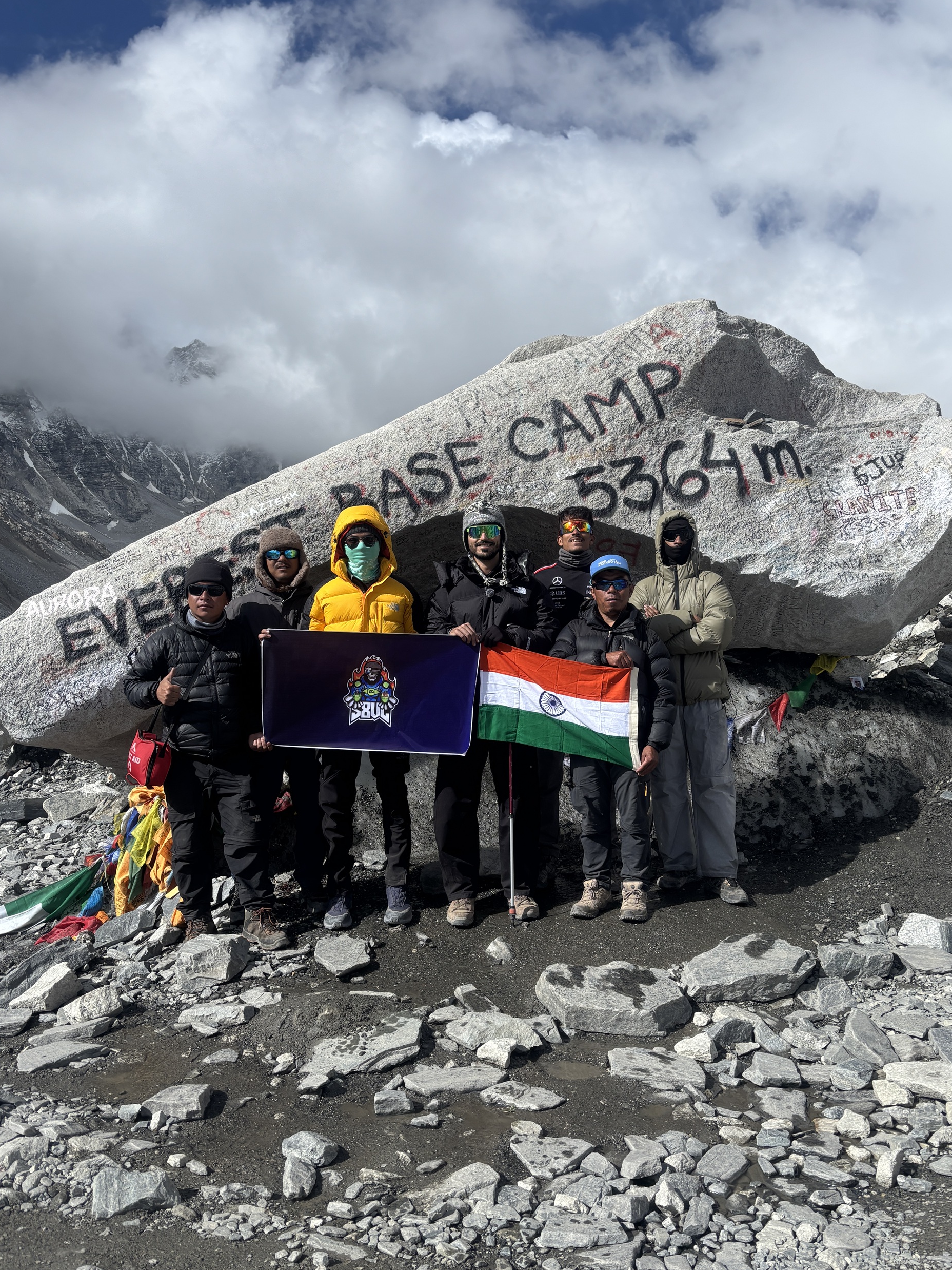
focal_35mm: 30
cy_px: 607
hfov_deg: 46.8
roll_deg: +0.5
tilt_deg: +1.7
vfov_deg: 59.9
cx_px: 501
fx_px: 1100
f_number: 1.6
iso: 50
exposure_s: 1/5348
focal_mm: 5.96
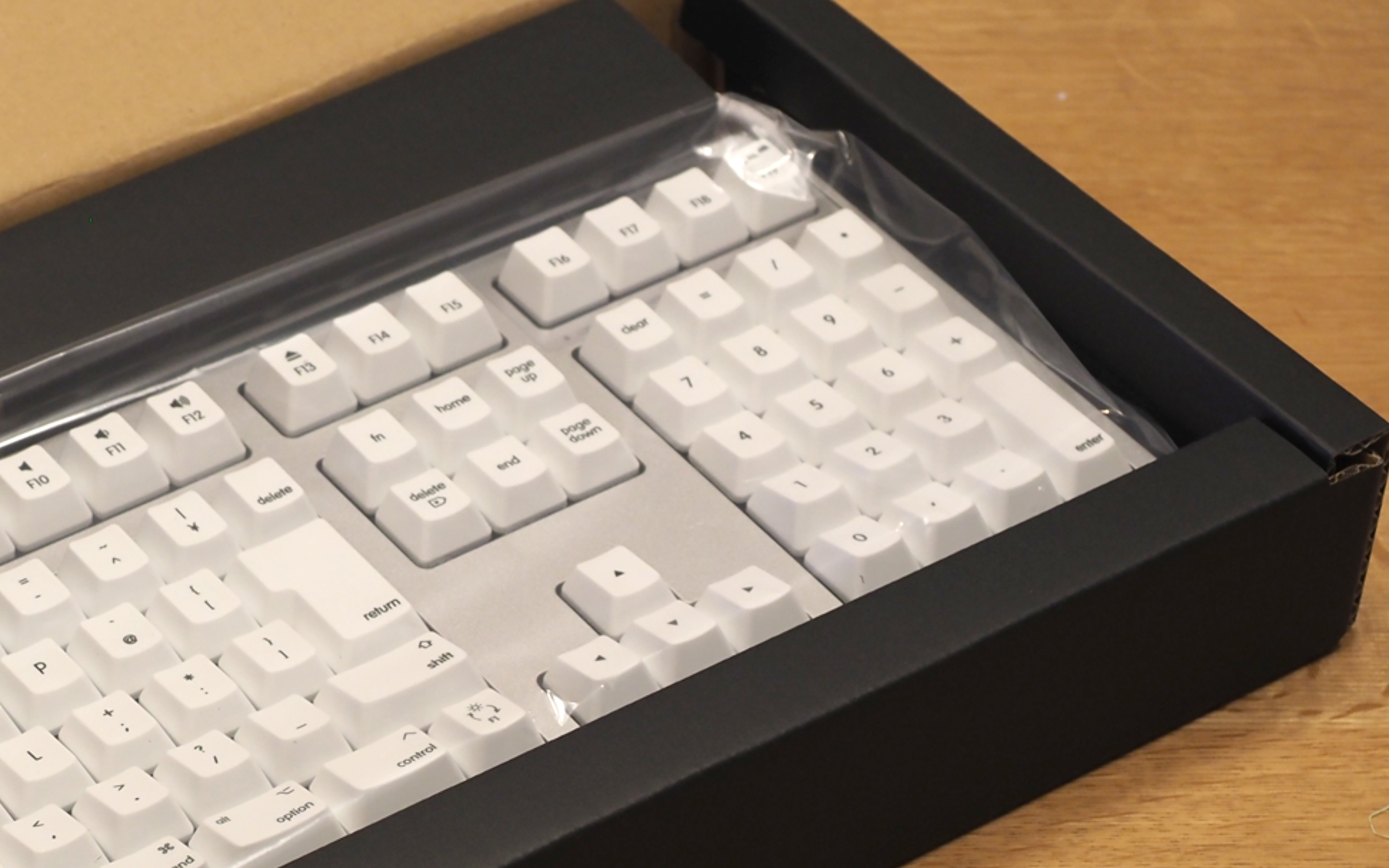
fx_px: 5074
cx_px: 63
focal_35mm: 134
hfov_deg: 15.4
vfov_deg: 9.7
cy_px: 807
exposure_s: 1/60
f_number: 4
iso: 400
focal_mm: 32
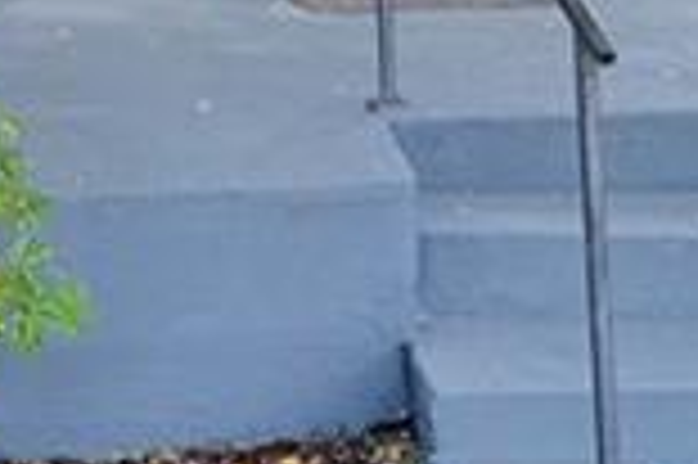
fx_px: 1917
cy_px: -743
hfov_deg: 19.1
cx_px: -212
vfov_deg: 11.0
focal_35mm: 99
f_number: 11
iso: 400
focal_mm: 15
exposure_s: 1/30
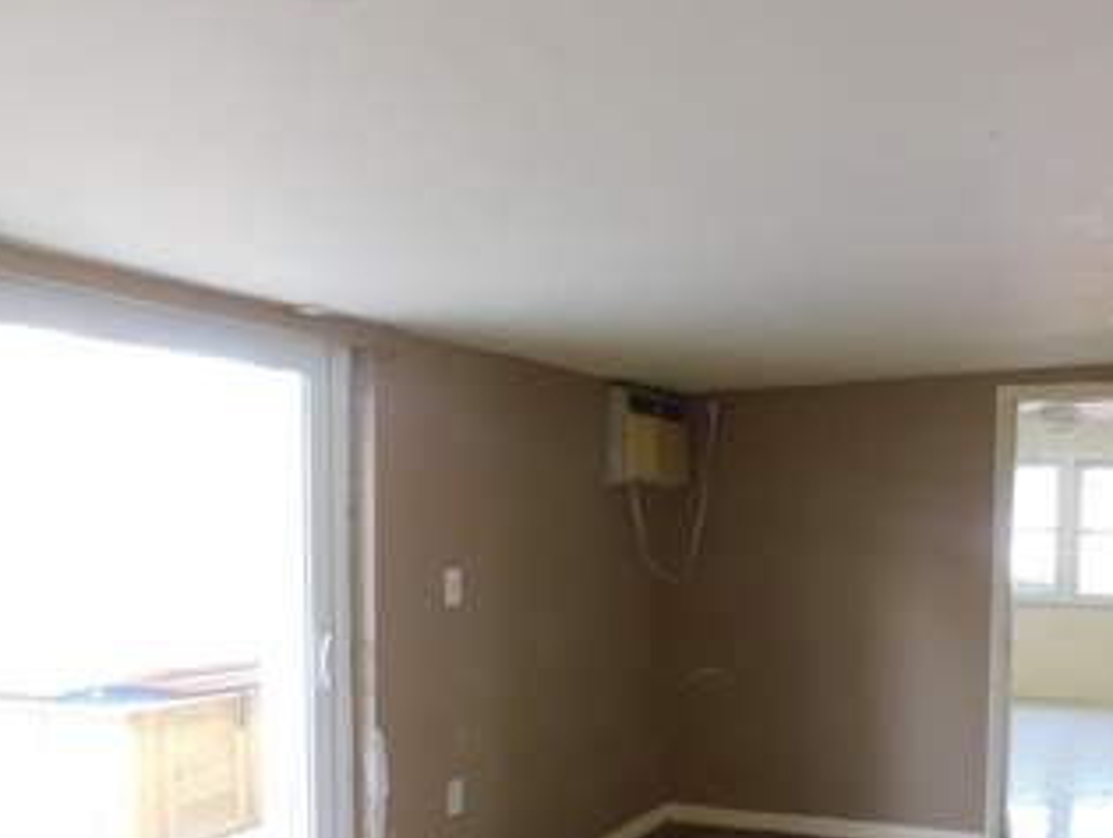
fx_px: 1127
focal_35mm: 35
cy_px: 598
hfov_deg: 51.0
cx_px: 791
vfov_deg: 40.0
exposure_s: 1/30
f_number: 3
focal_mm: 4
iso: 200
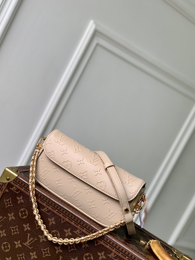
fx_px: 451
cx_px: 96
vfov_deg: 32.2
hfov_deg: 24.4
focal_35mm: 60
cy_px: 140
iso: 16
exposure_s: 1/153
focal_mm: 6
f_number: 2.4
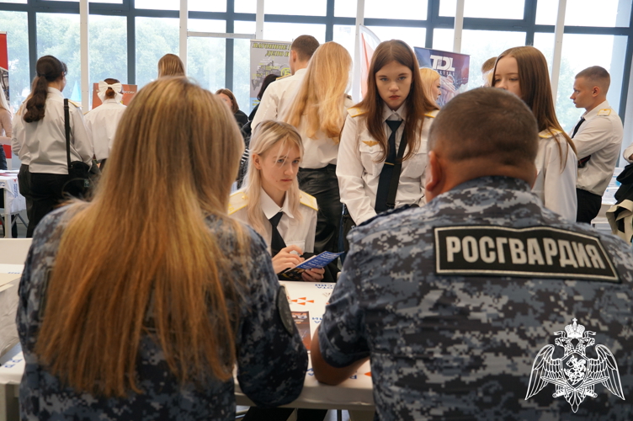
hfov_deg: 59.5
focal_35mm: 32
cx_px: 316
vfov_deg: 41.6
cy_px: 210
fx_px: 553
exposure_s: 1/160
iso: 640
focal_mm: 21
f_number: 4
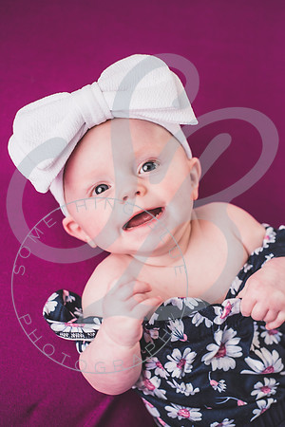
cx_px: 142
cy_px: 214
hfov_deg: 27.0
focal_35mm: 50
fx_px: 594
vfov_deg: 39.6
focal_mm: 50
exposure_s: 1/320
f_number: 2.8
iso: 320
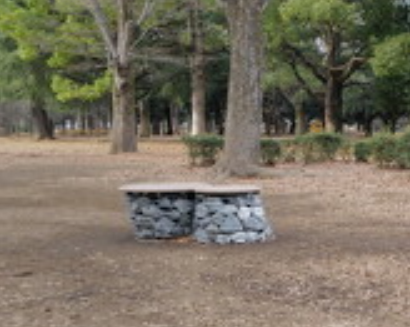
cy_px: 206
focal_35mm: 64
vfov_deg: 23.8
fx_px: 776
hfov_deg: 26.7
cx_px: 475
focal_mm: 28
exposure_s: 1/80
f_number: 3.5
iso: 100
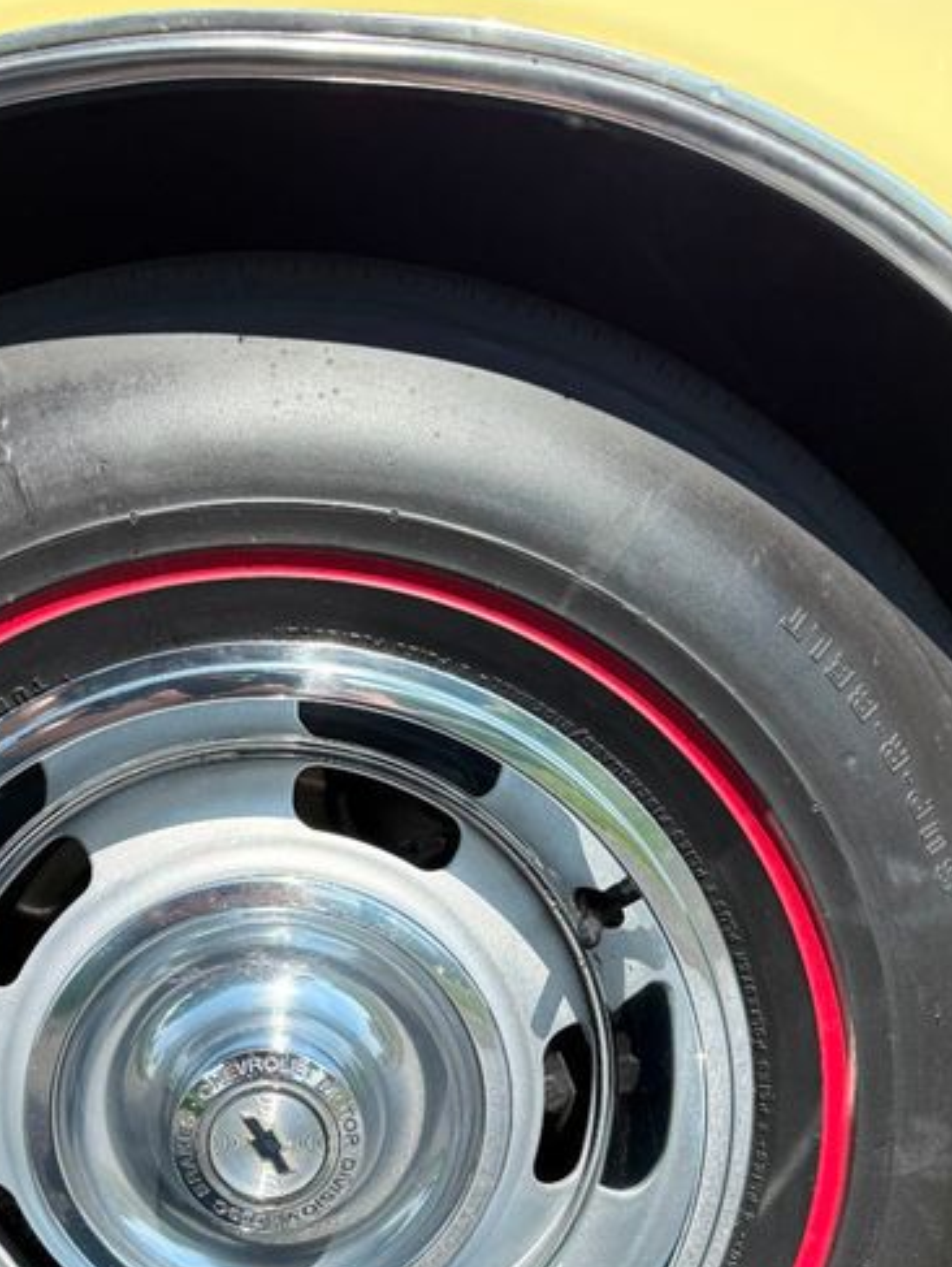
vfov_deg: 42.9
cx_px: 252
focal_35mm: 42
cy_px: 993
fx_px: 1538
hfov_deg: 33.8
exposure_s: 1/3145
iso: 100
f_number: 1.78
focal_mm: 6.76
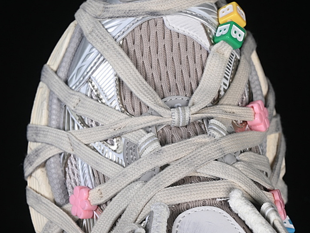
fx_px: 976
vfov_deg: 13.6
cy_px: 115
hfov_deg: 18.0
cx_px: 148
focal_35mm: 109
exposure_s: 1/80
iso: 160
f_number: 7.1
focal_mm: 50
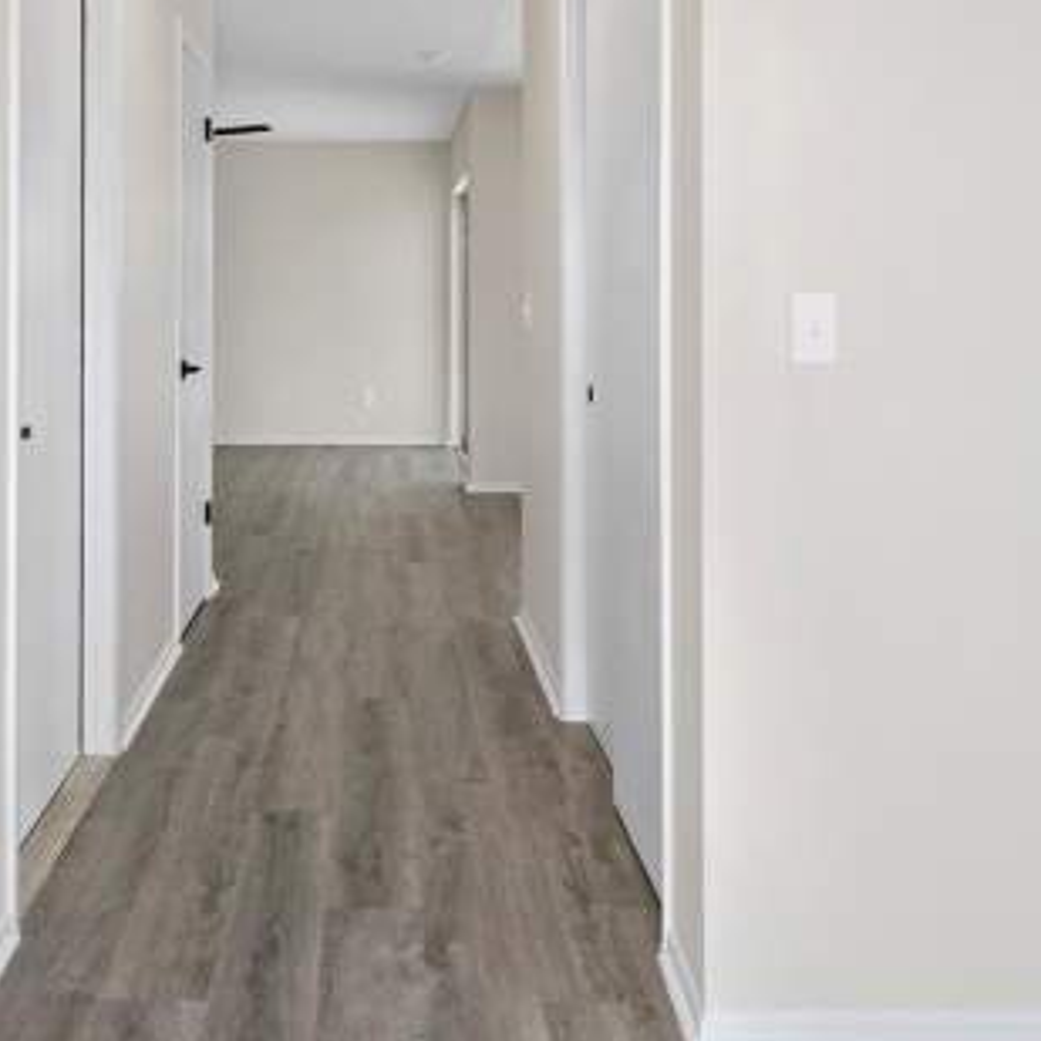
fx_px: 1123
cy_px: 302
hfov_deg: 49.1
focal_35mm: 33
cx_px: 371
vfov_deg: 48.4
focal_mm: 10
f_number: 11
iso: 400
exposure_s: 1/6
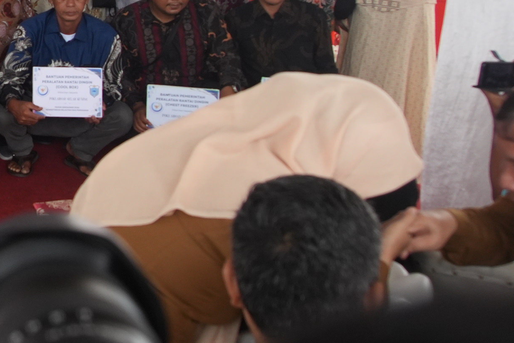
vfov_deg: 16.1
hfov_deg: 21.7
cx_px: -181
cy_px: 5
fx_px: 1185
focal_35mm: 83
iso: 1250
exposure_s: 1/320
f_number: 5.6
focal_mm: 29
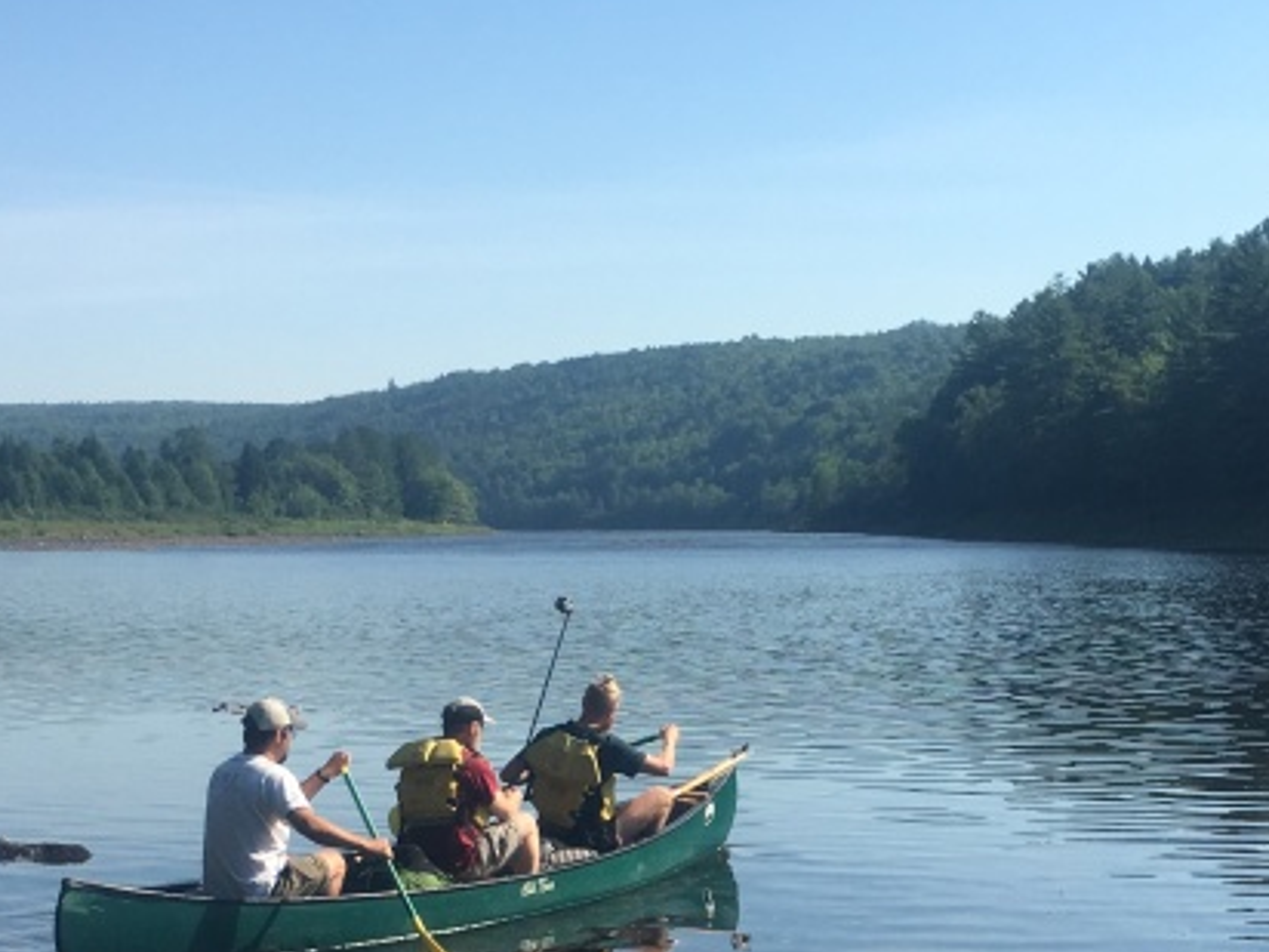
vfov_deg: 19.8
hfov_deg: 27.0
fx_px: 2639
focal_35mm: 72
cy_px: 952
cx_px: 650
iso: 25
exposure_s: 1/1425
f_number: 2.2
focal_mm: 4.15
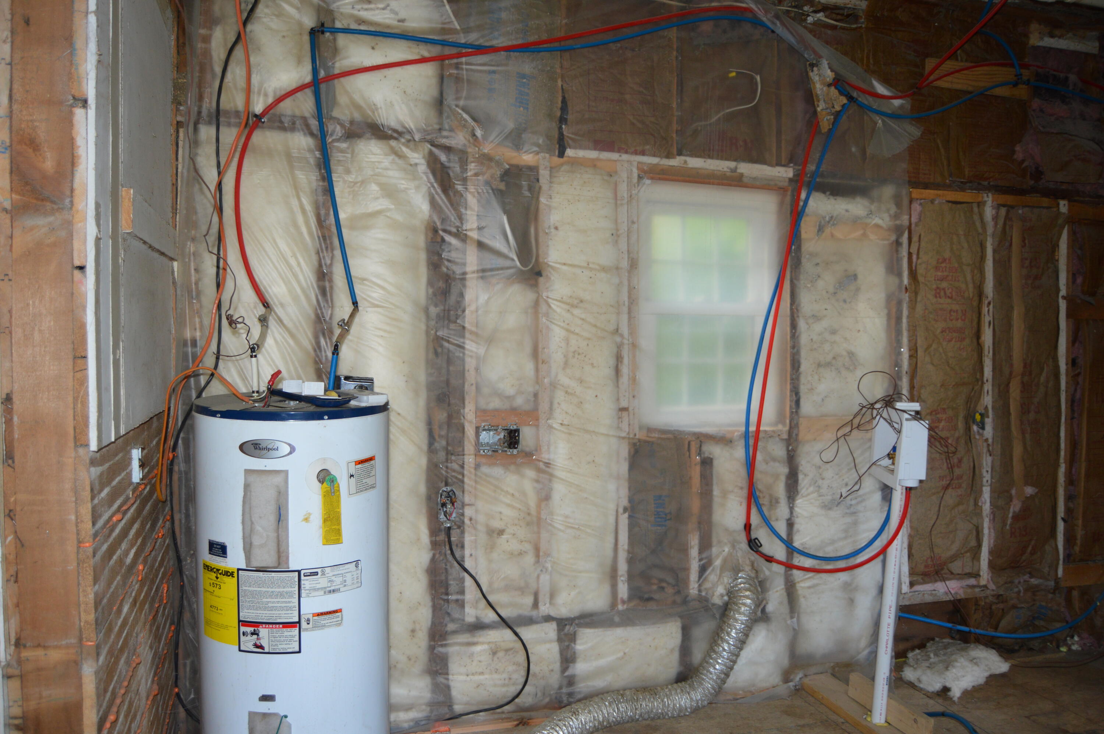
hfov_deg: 67.4
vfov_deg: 47.8
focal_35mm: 27
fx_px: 827
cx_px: 552
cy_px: 367
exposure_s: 1/60
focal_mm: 18
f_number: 3.5
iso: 450
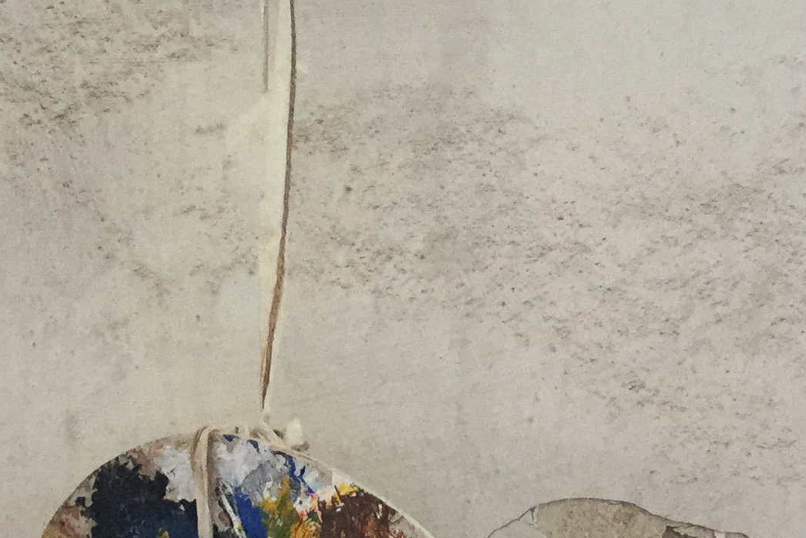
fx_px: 2239
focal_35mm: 100
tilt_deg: +2.3
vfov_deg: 13.7
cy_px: 266
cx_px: 339
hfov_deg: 20.4
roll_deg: -0.5
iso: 160
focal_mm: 3.3
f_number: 2.4
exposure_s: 1/33
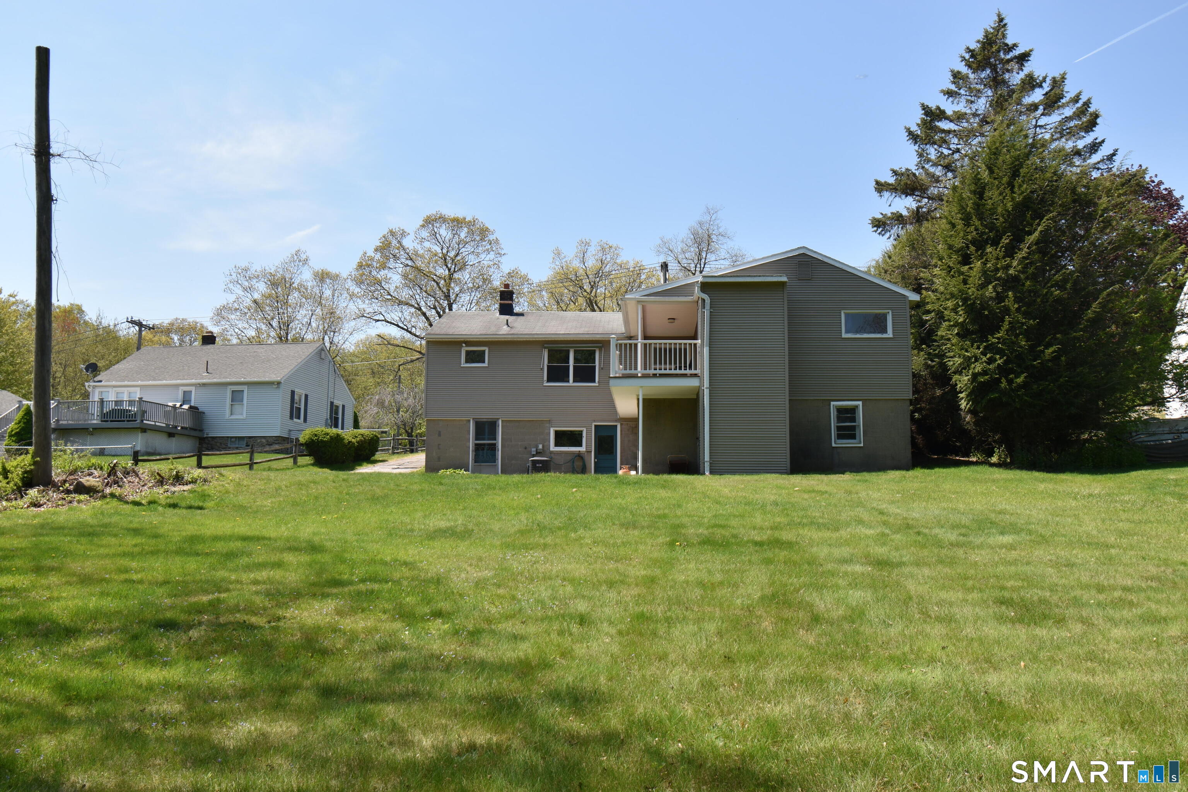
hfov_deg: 61.9
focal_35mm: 30
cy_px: 396
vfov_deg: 43.6
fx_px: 990
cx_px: 594
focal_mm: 20
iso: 100
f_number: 7.1
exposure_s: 1/200
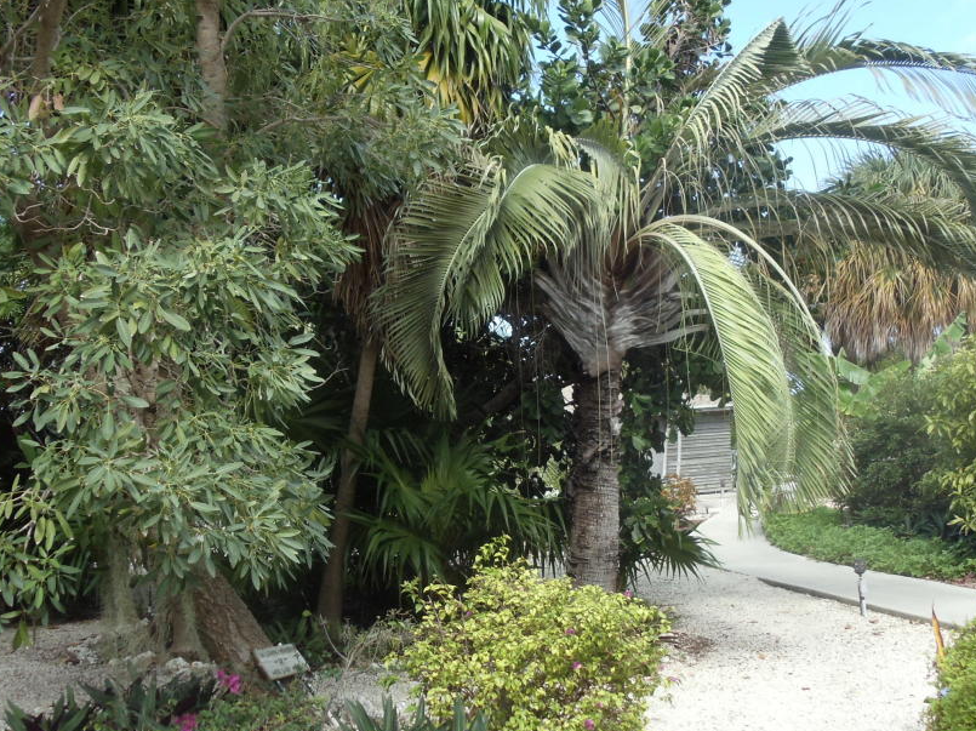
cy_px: 381
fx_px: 1578
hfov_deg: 34.4
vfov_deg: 26.1
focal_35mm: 56
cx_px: 467
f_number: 3.5
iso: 100
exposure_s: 1/320
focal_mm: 6
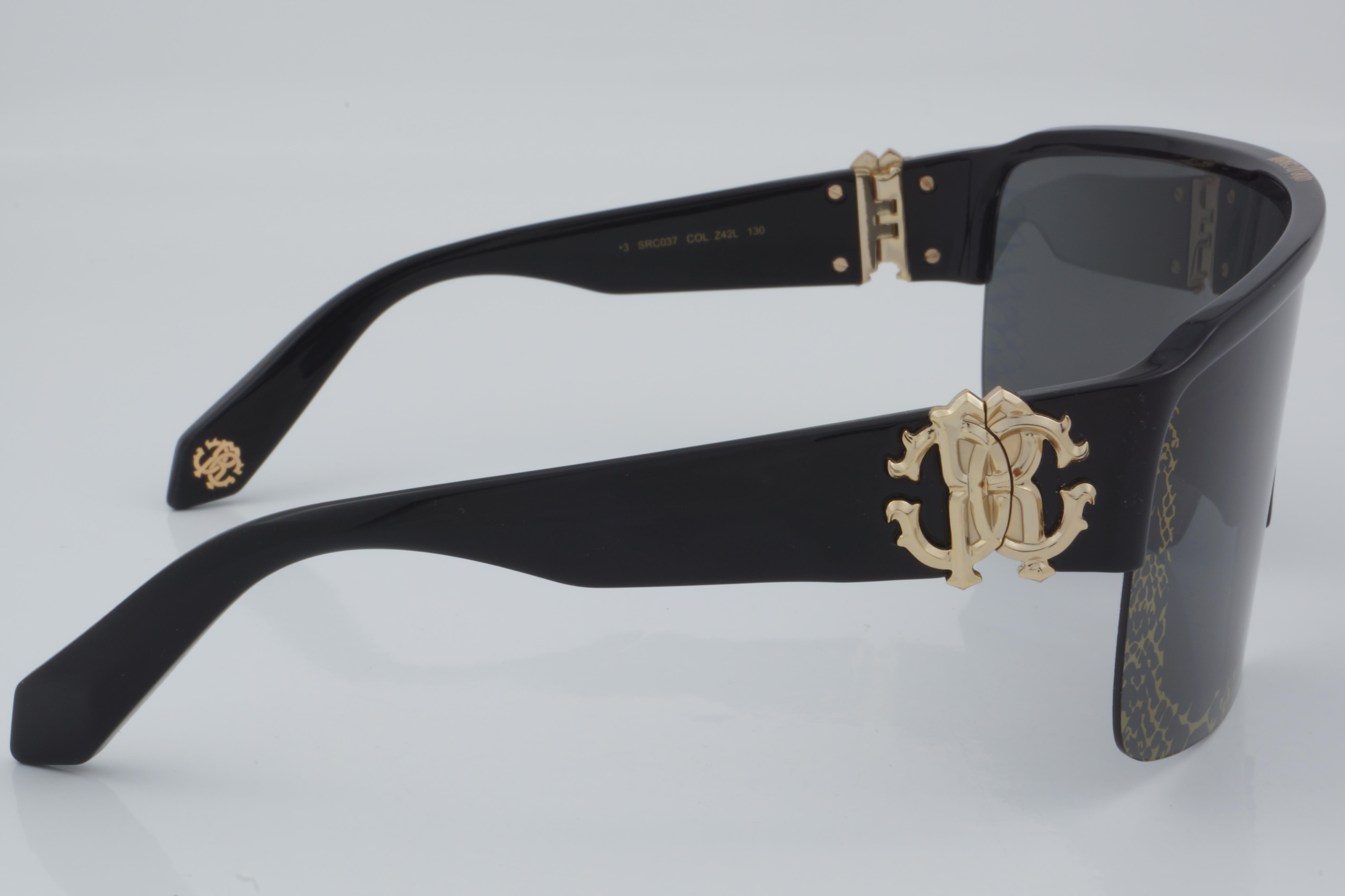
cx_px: 672
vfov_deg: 18.2
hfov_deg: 27.0
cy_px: 448
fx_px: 2802
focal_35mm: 75
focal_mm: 50
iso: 100
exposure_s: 1/4
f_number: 32
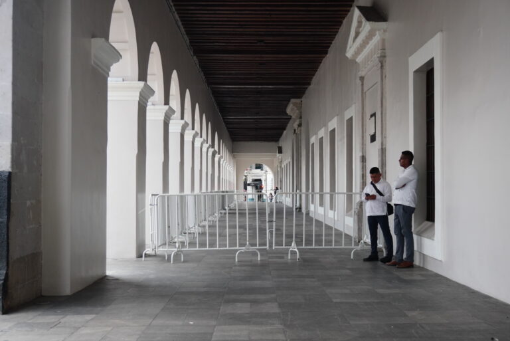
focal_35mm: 46
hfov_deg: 42.3
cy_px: 170
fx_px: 659
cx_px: 255
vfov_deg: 29.0
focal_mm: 31
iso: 640
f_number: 5
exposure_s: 1/400
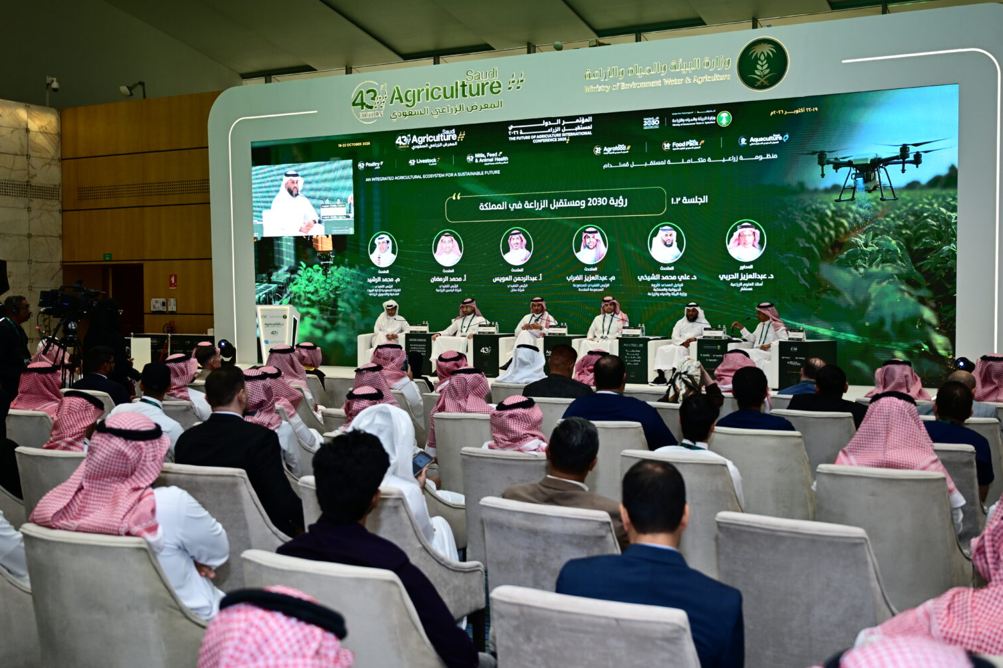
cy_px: 330
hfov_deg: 47.4
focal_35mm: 41
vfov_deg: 32.6
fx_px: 1142
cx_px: 512
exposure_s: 1/200
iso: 800
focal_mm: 40
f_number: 4
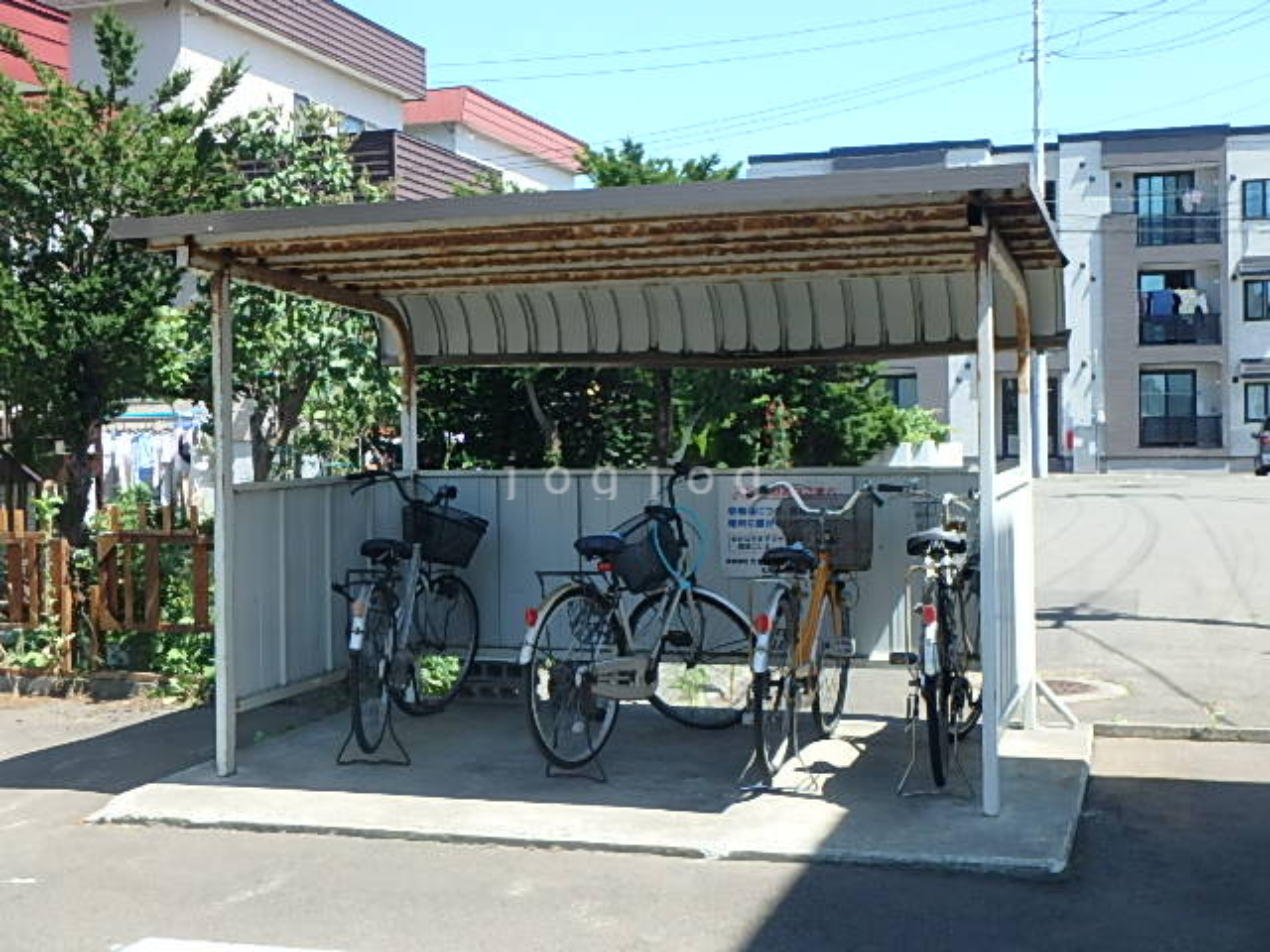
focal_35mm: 42
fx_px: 1541
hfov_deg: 44.8
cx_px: 635
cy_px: 476
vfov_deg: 34.3
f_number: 5.2
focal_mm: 7.5
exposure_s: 1/200
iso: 125
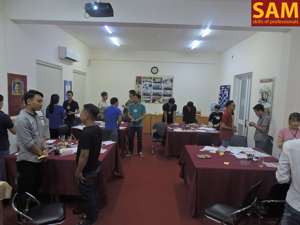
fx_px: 208
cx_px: 150
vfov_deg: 56.8
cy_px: 112
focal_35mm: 24
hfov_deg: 71.6
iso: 250
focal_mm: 4.3
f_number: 3
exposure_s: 1/30
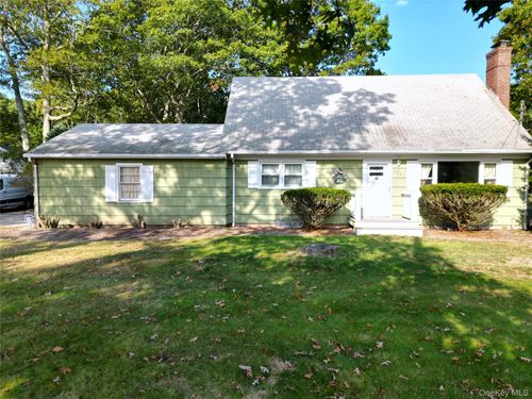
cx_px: 266
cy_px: 200
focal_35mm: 24
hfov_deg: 71.6
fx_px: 369
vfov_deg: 56.8
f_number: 1.7
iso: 100
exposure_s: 1/1250
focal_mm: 6.72
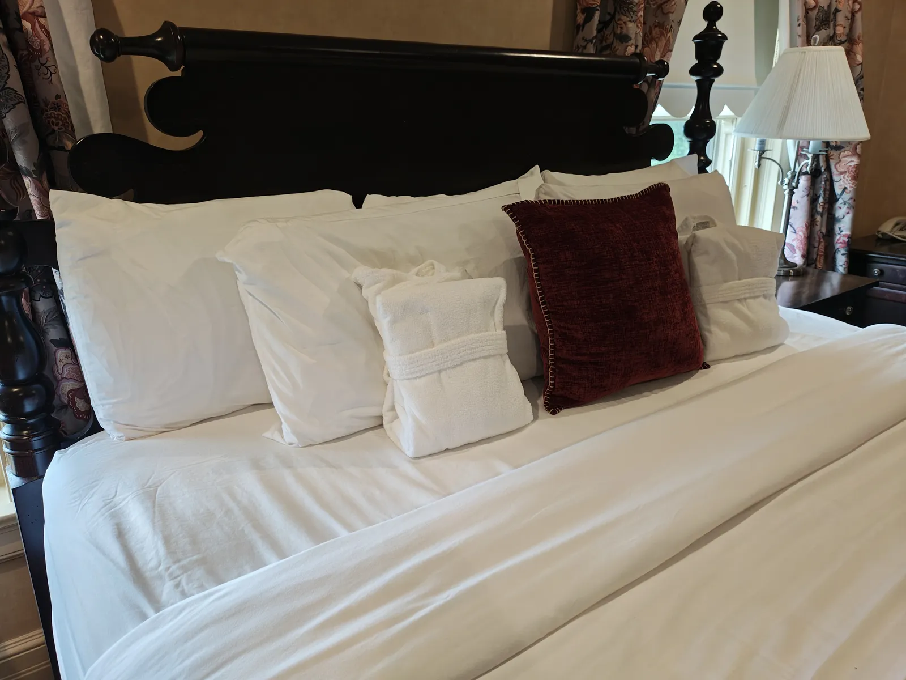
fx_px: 654
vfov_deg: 54.9
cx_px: 453
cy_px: 340
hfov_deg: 69.4
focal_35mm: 25
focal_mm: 4.68
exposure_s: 1/60
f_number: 1.7
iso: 941
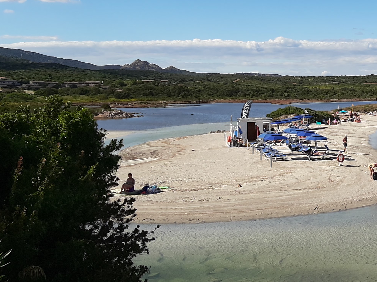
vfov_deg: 27.4
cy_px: 108
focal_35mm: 53
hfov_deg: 34.2
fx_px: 577
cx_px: 340
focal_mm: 3.93
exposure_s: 1/3623
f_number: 1.7
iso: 40
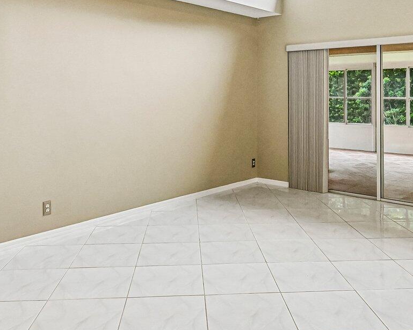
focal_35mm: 35
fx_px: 428
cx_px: 210
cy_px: 100
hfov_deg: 51.5
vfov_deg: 41.4
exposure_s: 1/250
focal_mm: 14
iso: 4000
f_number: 8
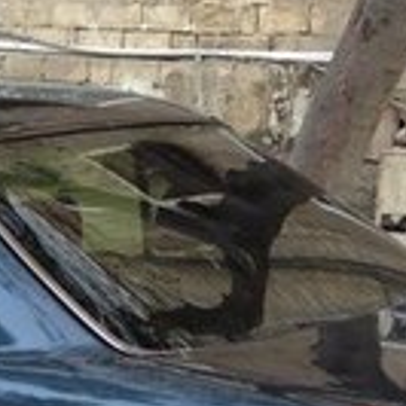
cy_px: 487
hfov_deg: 11.9
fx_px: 1924
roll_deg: -2.2
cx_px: -34
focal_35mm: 145
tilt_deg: -14.7
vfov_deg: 11.8
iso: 50
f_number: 2.4
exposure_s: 1/40
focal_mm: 4.12
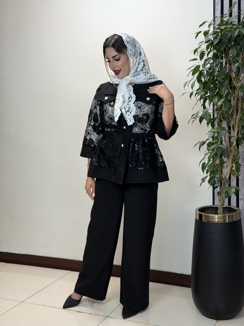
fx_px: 451
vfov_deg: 39.7
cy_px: 163
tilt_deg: -6.5
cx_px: 122
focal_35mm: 48
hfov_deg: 30.3
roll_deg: +1.2
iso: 50
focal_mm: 6.76
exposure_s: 1/100
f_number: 1.78
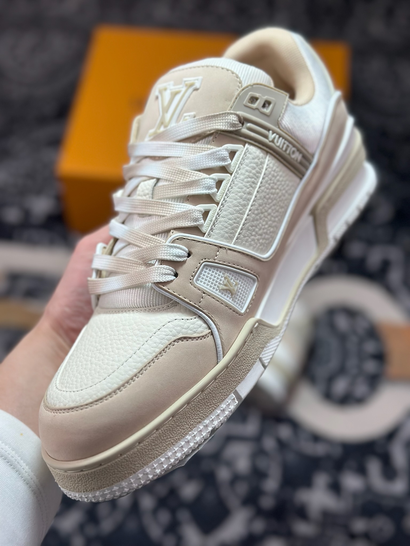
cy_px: 273
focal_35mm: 48
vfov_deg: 39.7
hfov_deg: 30.3
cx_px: 205
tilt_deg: -56.3
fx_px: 758
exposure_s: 1/1565
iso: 80
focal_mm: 6.86
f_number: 1.78
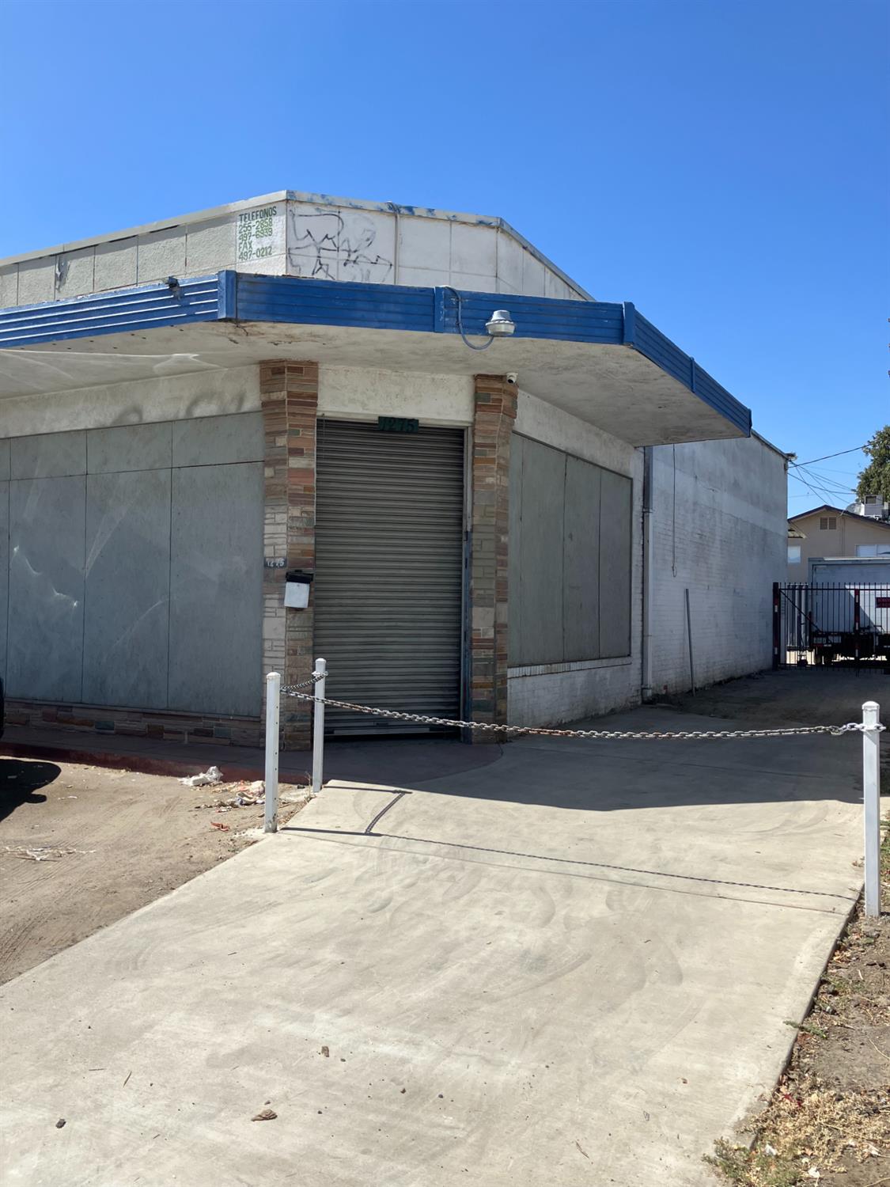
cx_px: 445
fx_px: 960
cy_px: 594
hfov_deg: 49.7
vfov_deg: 63.4
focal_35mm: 28
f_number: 1.8
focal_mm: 3.99
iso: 32
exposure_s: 1/2208
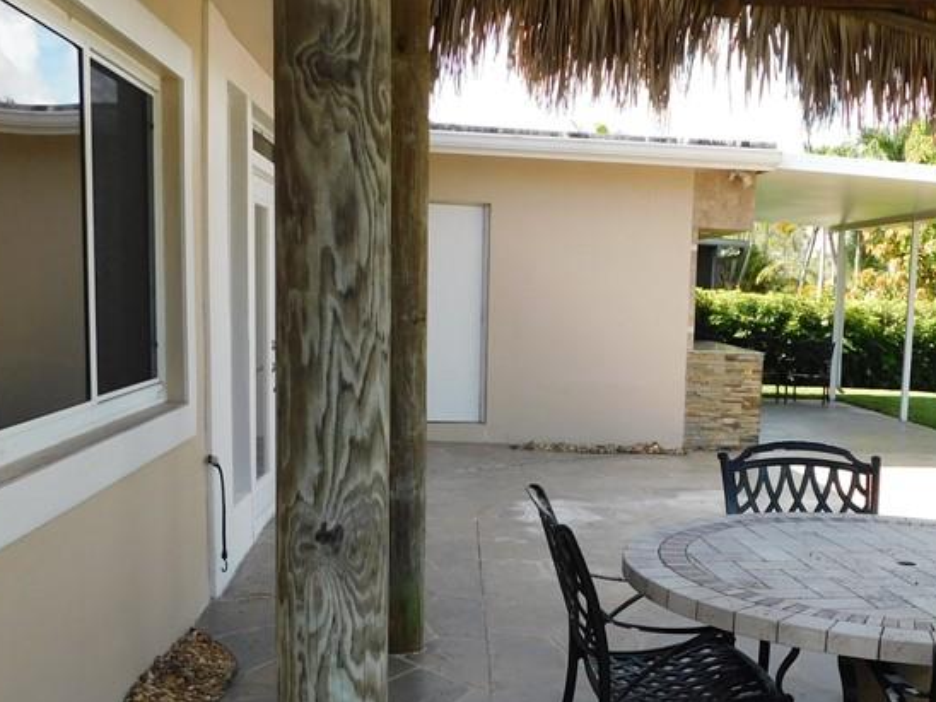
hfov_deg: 42.9
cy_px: 463
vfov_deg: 33.3
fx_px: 1163
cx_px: 659
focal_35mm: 43
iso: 125
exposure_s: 1/400
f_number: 3
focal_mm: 4
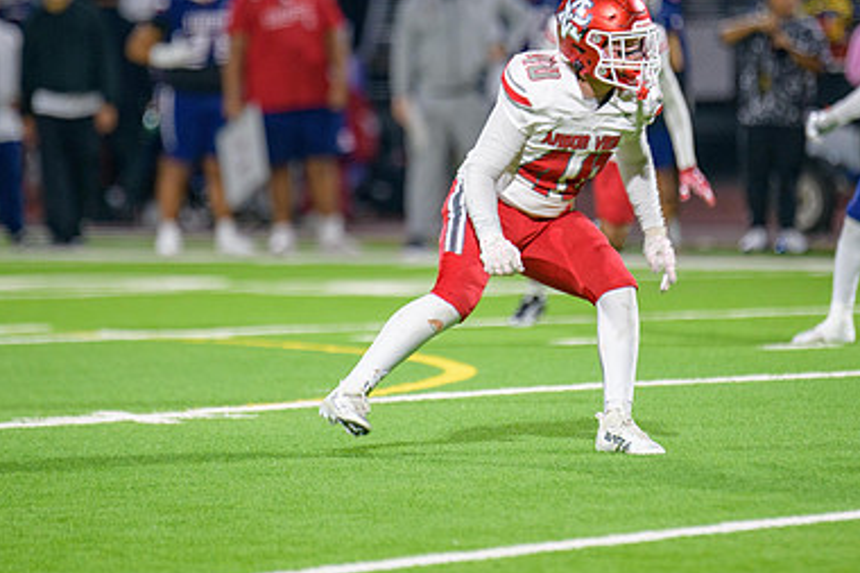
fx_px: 10936
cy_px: 185
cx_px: 505
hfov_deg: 4.5
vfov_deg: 3.0
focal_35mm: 458
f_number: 2.8
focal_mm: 300
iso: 2000
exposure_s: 1/250
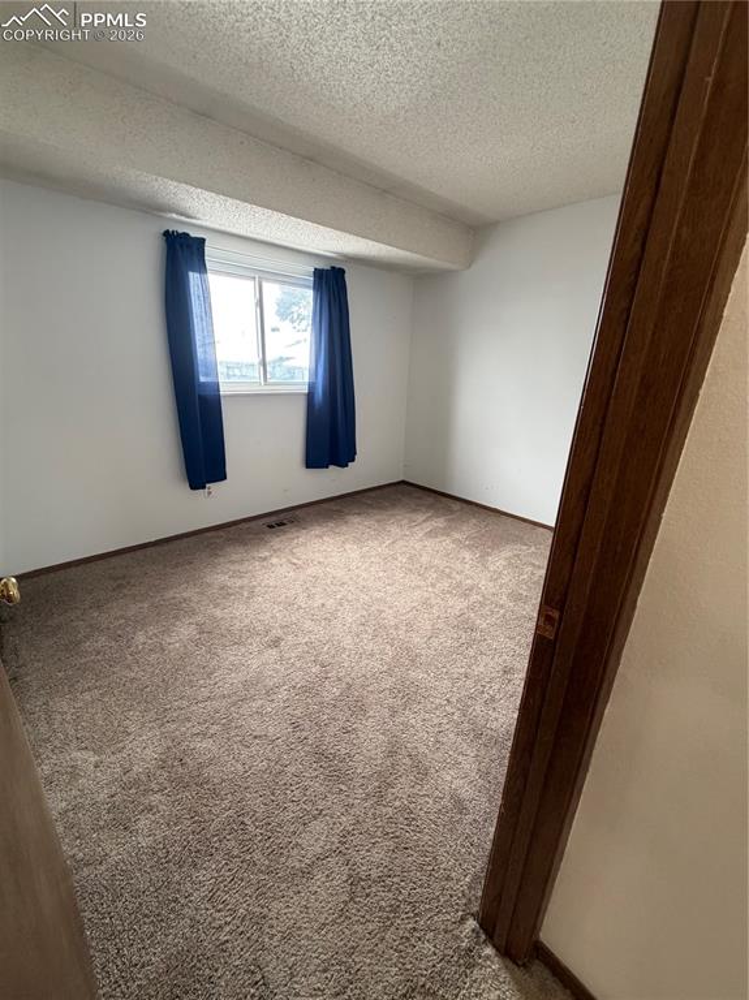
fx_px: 404
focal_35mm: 14
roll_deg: -1.8
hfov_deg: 85.6
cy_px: 500
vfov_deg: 102.1
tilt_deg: -18.4
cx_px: 374
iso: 250
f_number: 2.2
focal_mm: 2.22
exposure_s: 1/60
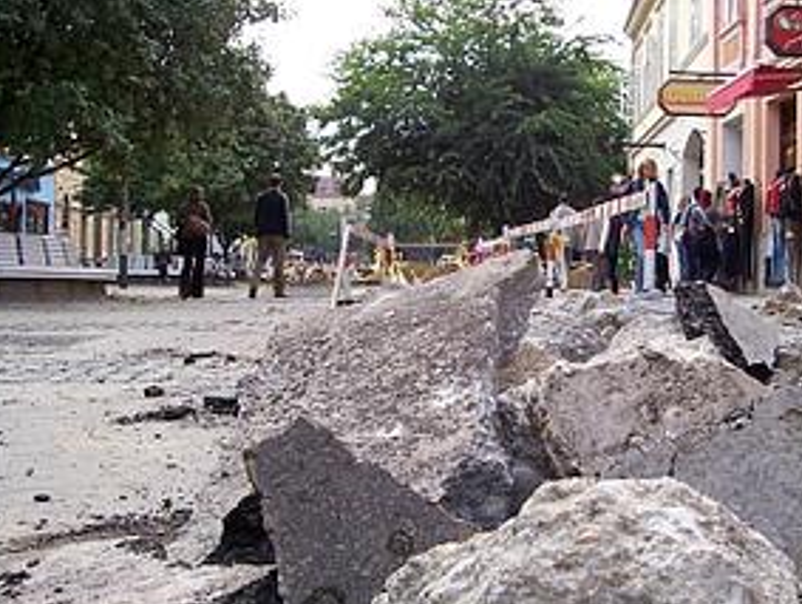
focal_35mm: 48
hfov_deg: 39.2
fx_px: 1114
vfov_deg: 30.3
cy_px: 286
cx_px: 530
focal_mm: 5.6
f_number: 5.6
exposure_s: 1/125
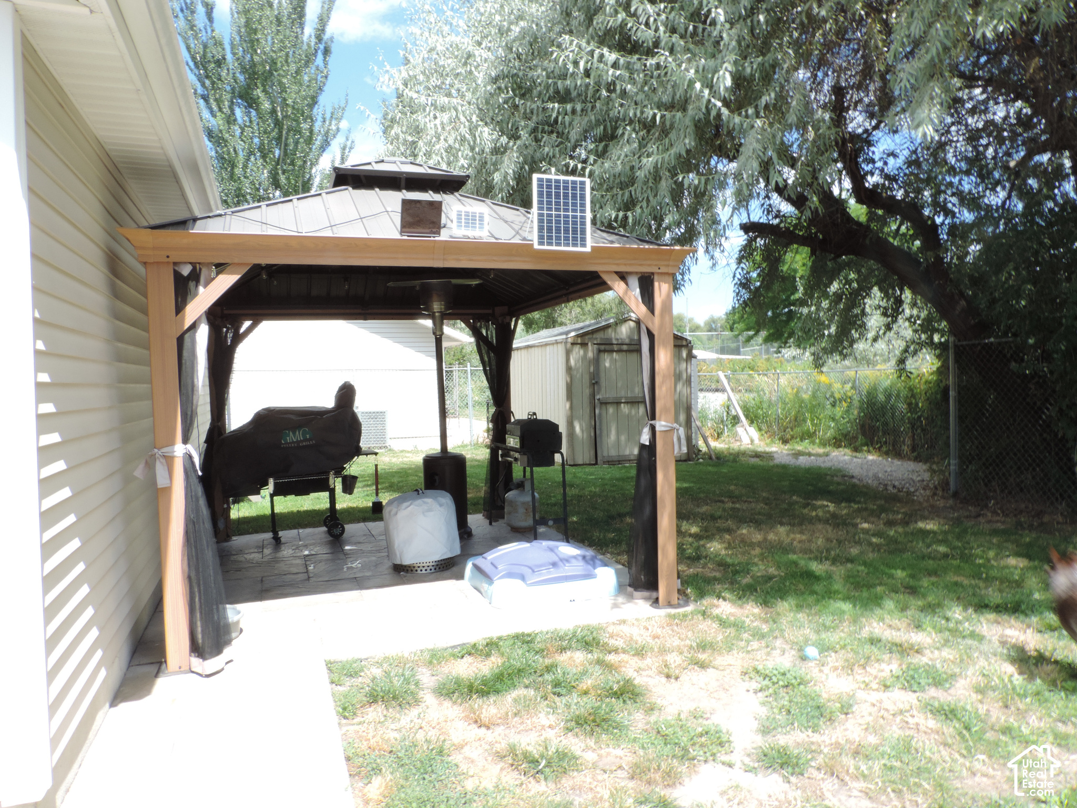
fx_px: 747
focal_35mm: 24
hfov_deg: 71.6
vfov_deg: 56.8
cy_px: 404
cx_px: 538
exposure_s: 1/50
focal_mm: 4.3
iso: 80
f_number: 8.3
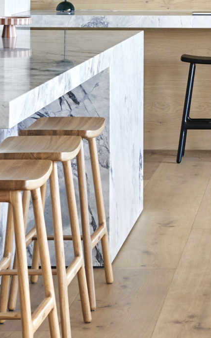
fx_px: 1326
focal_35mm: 144
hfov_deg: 8.9
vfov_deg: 14.2
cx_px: 291
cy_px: -39
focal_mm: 38
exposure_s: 1/6
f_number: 8
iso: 100
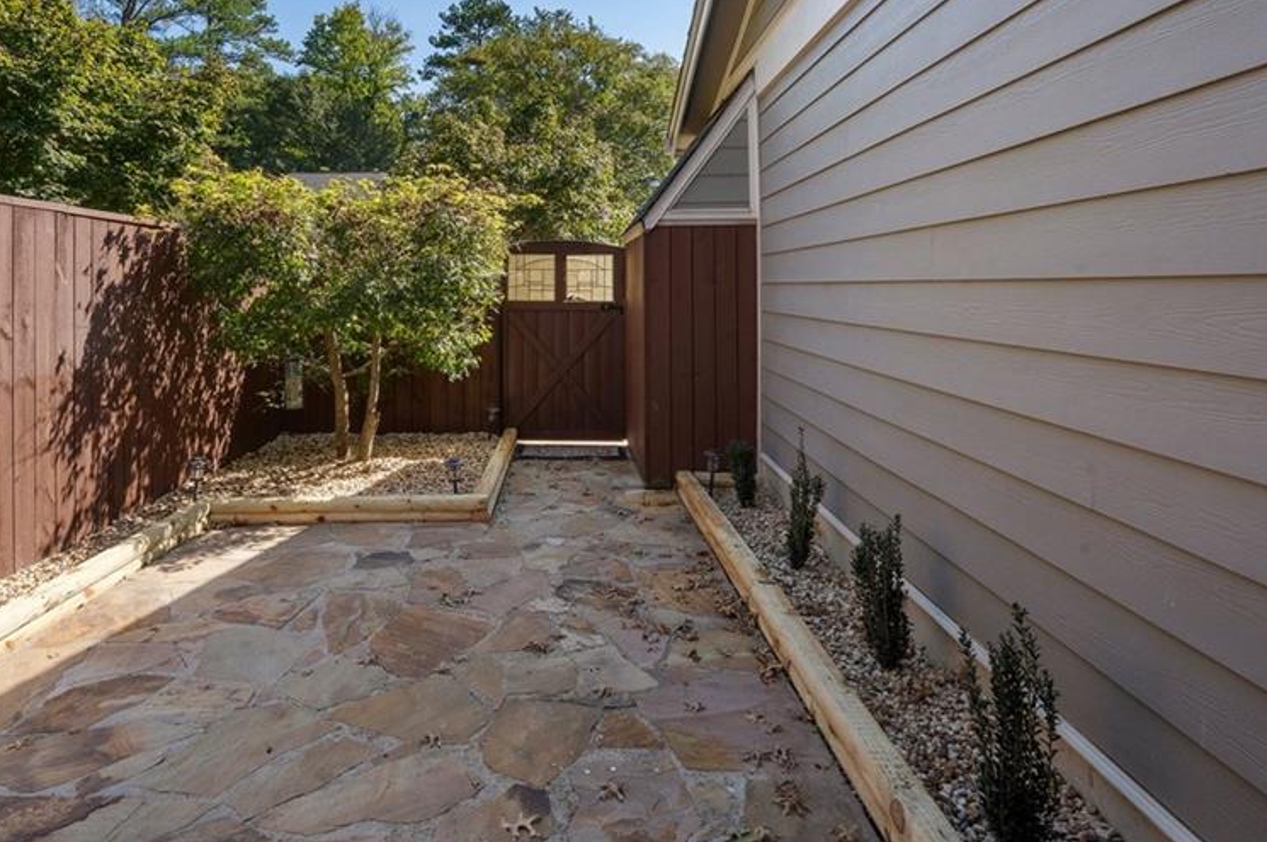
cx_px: 577
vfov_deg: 55.7
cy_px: 268
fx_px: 773
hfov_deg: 78.5
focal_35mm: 22
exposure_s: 1/30
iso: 640
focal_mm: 16
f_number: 14
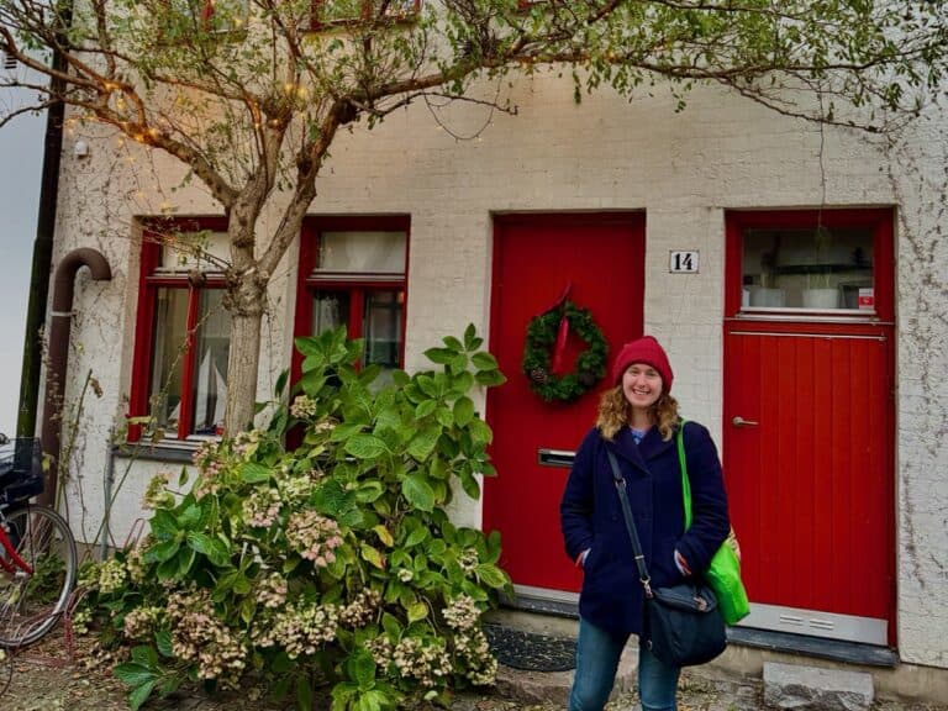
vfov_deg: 56.8
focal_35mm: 24
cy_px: 356
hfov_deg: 71.6
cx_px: 474
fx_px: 657
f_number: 1.78
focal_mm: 6.76
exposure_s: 1/60
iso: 800
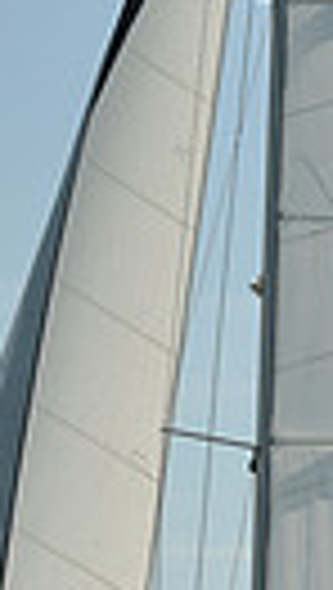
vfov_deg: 6.7
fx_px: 5070
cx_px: 178
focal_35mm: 324
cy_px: 351
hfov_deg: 3.8
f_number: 9
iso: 320
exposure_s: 1/1600
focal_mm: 70
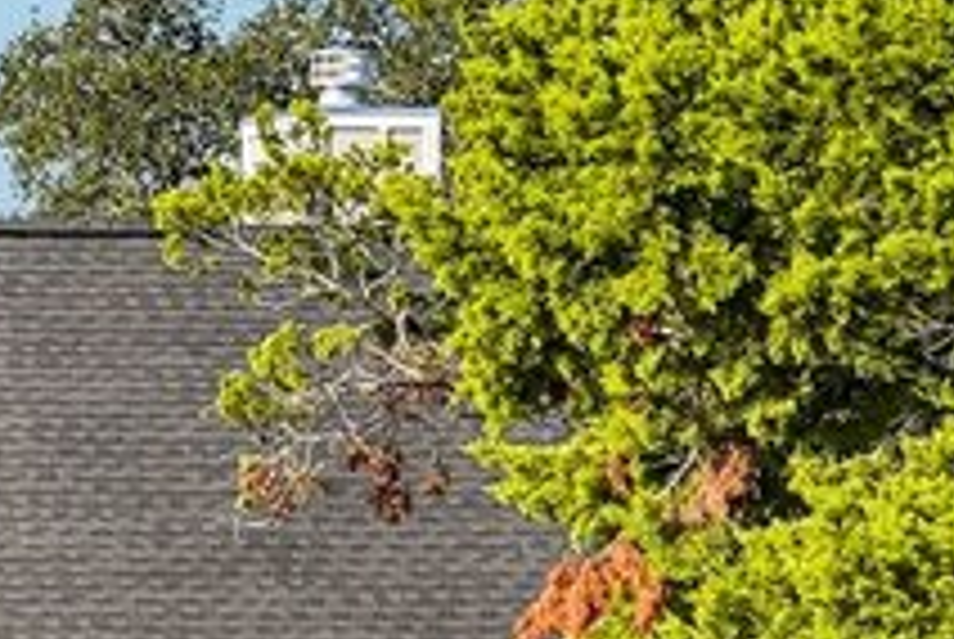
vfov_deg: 5.1
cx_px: -598
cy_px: 742
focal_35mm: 267
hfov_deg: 7.5
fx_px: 7085
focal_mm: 35
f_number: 8
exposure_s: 1/320
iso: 100
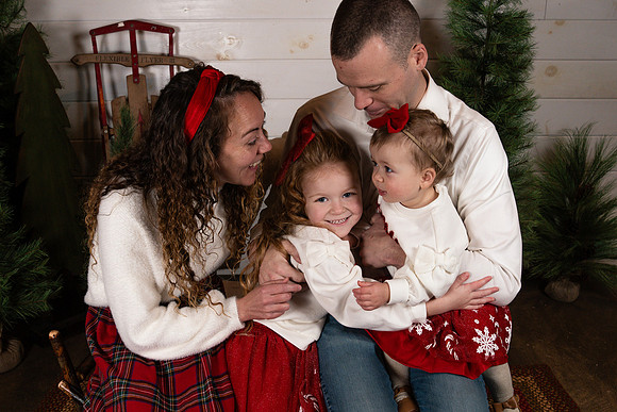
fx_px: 649
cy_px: 238
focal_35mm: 38
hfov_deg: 50.9
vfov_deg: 35.1
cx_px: 311
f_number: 5
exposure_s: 1/250
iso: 200
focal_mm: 26
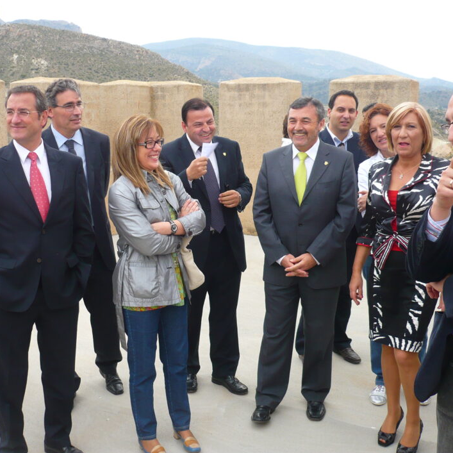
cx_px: 181
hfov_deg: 39.9
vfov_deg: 40.0
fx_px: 622
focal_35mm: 42
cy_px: 226
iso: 100
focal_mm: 5.8
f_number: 2.8
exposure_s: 1/500
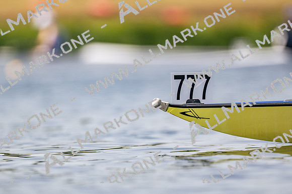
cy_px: 97
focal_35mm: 900
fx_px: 7296
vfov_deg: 1.5
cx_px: 146
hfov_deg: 2.3
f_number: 4
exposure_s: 1/2500
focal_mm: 600
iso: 160
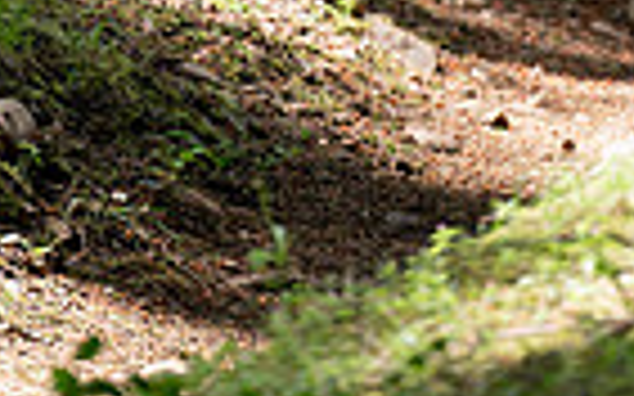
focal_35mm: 841
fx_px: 14525
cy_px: -432
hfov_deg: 2.5
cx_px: 481
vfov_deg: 1.6
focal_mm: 200
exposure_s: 1/1250
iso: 2000
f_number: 2.8
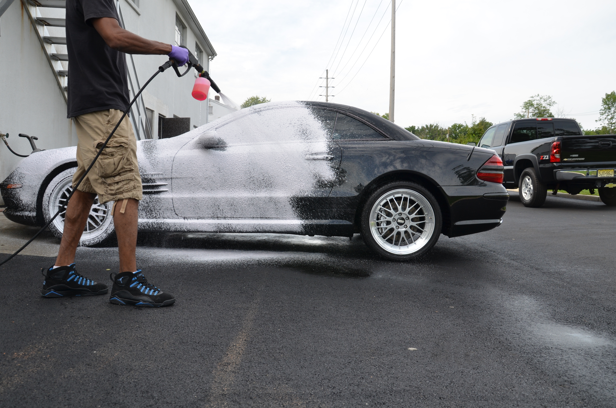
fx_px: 538
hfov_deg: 59.6
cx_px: 308
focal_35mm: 32
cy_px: 204
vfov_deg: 41.5
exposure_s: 1/250
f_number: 8
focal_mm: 21
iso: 180
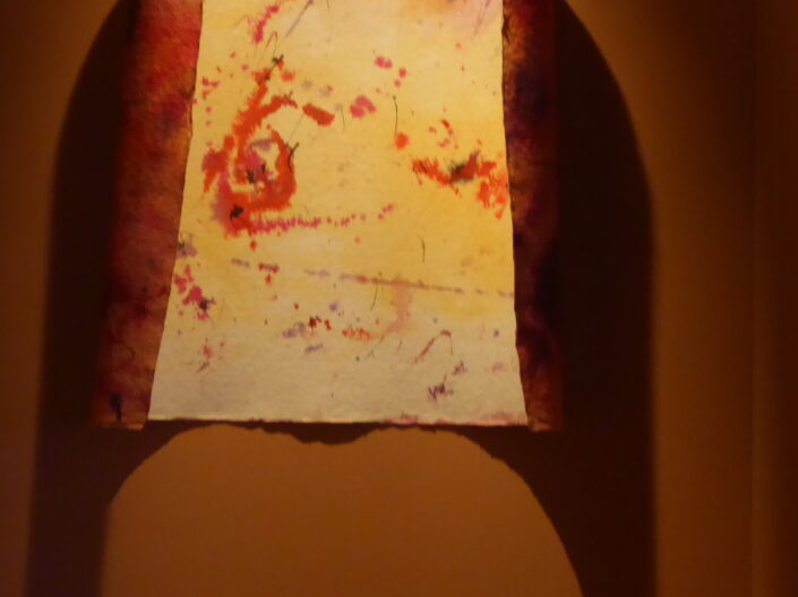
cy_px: 228
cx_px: 380
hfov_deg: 18.1
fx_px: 2511
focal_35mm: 109
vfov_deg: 13.6
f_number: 4.5
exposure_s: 1/4
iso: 640
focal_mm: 12.5
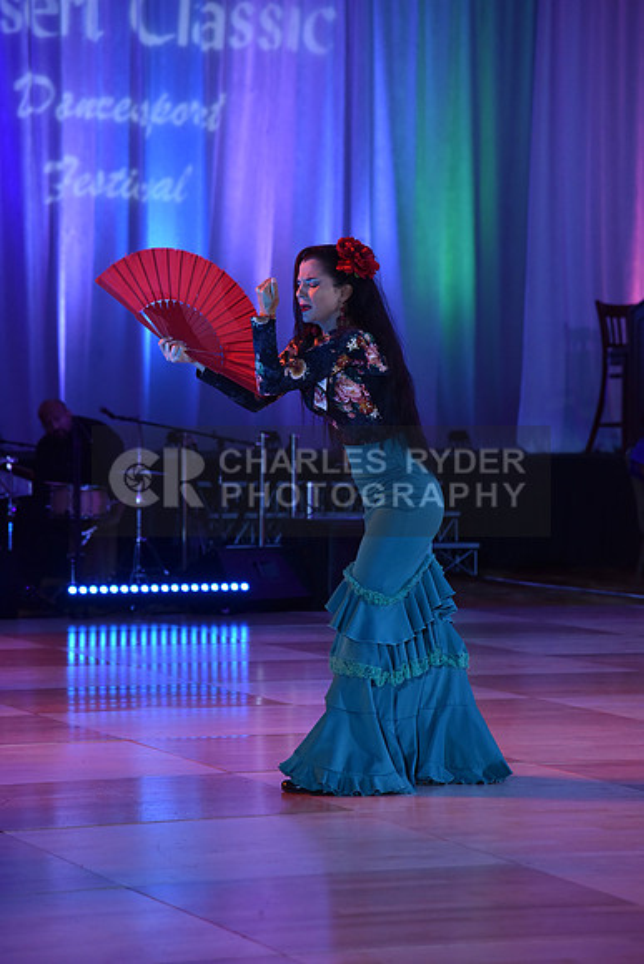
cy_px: 482
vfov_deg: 17.1
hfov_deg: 11.4
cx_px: 322
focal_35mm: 120
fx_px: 3218
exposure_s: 1/250
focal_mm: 120
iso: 1600
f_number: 5
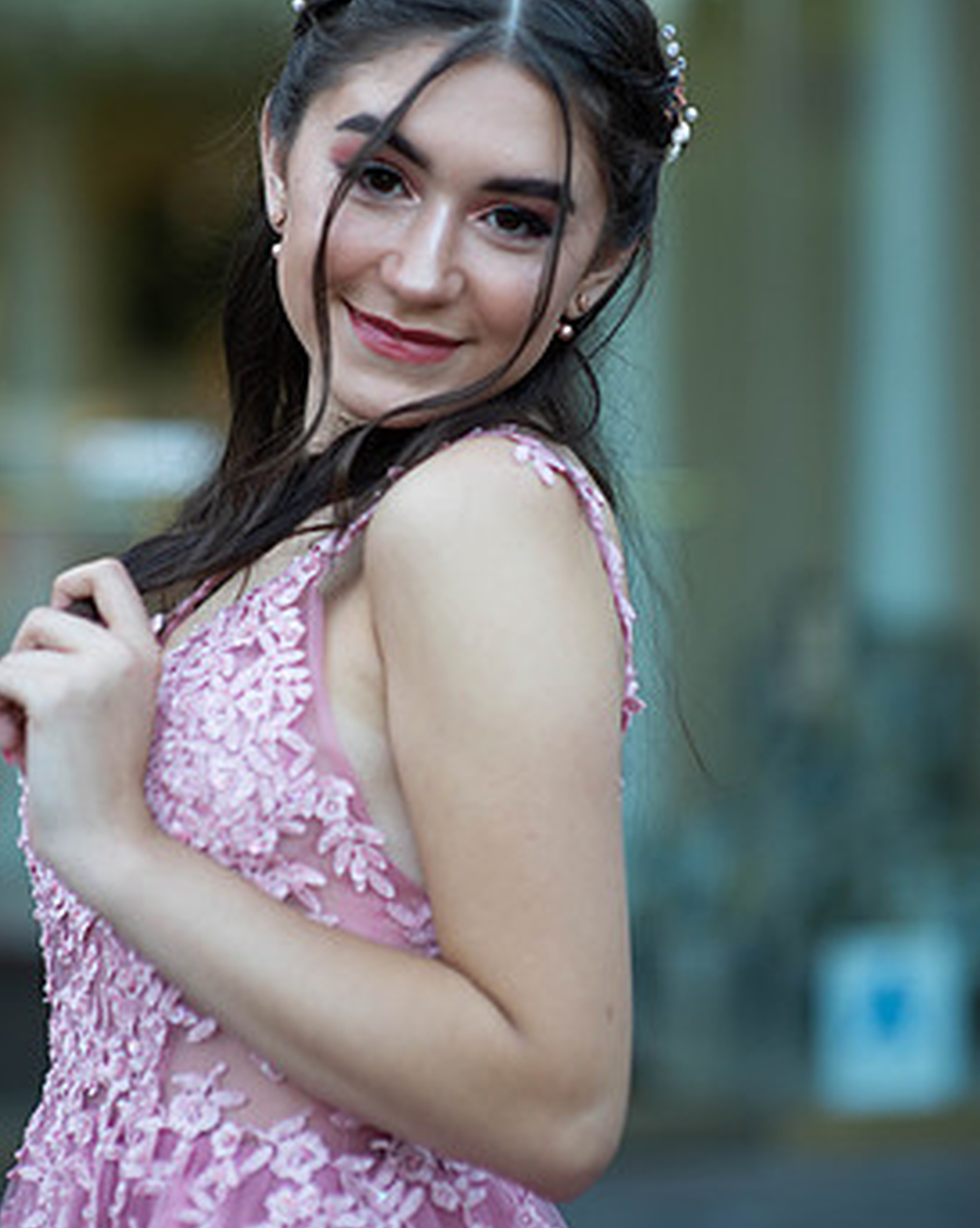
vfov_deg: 18.3
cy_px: 460
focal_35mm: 105
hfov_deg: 14.6
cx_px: 451
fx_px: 3812
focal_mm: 85
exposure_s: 1/640
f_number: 2
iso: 250
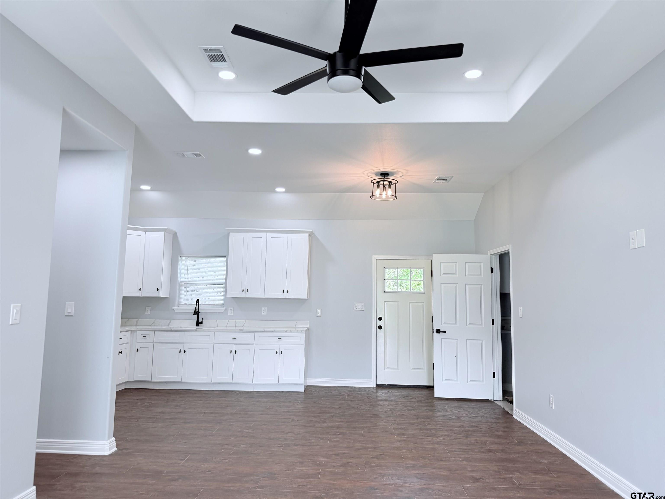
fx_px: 461
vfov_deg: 56.8
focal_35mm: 24
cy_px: 250
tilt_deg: +7.5
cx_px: 332
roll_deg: -0.5
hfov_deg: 71.6
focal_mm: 6.76
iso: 125
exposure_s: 1/120
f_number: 1.78
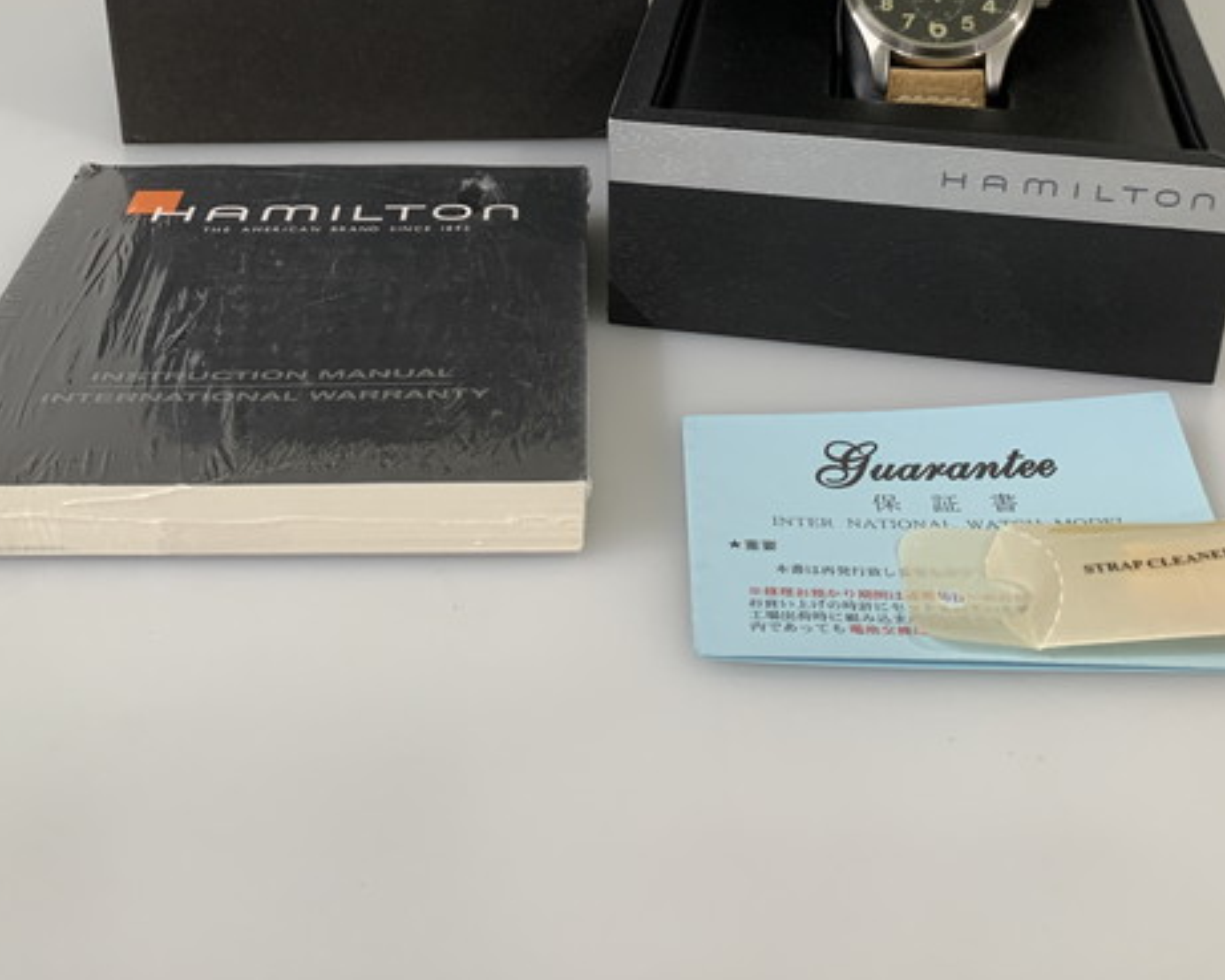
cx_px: 627
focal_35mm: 44
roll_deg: +0.4
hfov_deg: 42.0
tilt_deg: -24.6
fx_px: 1596
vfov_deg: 32.2
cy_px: 72
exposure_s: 1/60
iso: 125
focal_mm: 4.25
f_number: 1.8
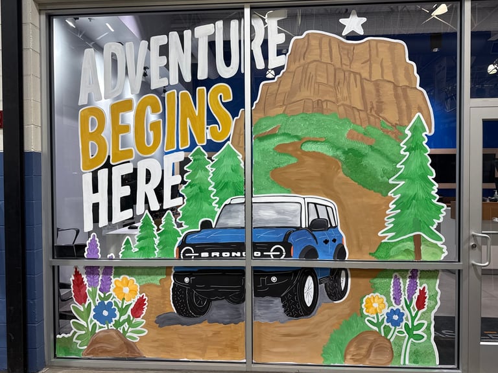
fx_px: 345
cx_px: 249
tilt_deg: -1.0
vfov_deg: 56.8
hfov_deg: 71.6
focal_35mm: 24
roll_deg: +0.9
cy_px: 186
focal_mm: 6.76
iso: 200
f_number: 1.78
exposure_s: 1/120
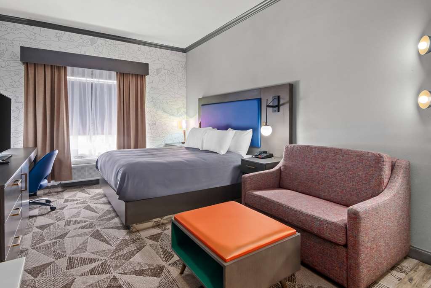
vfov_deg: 67.4
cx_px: 216
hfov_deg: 90.0
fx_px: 216
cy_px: 144
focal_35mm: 18
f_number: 8
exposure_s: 1/3
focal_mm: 12
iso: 800
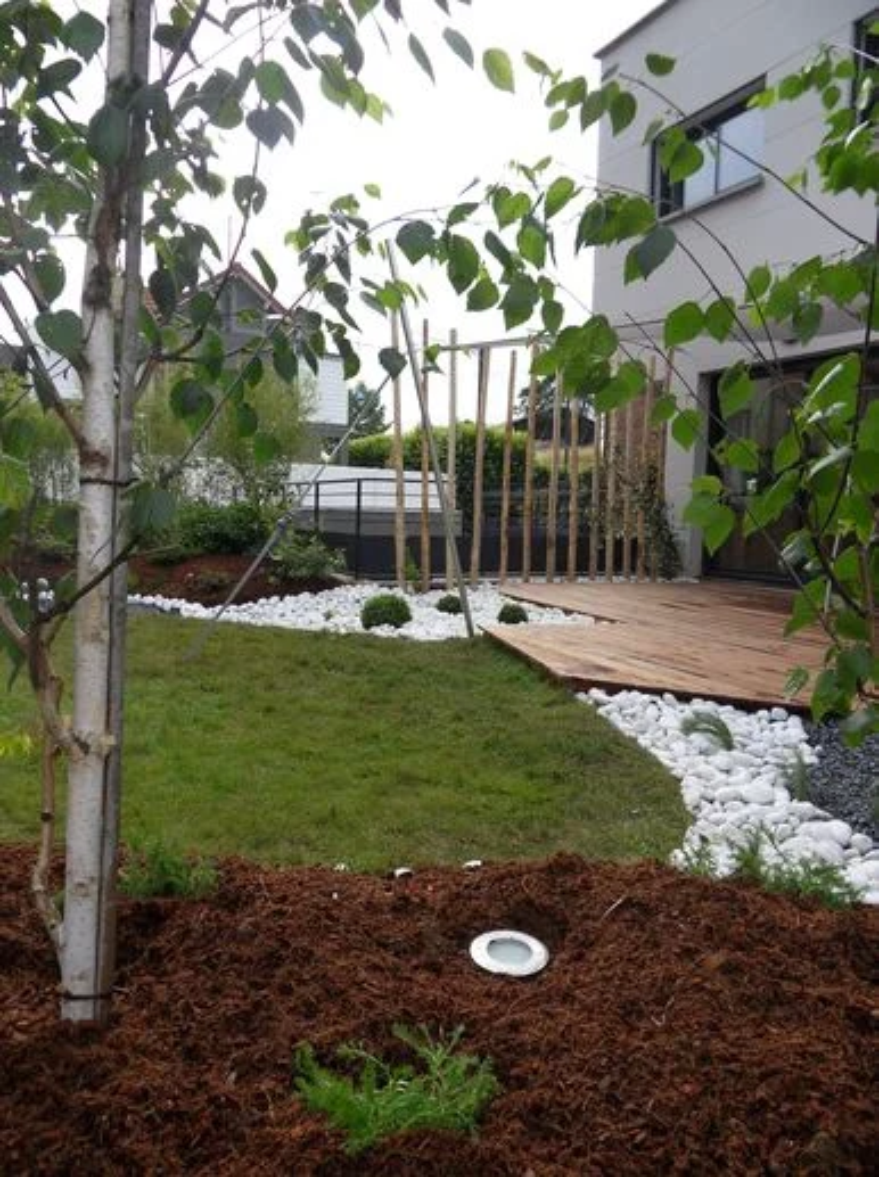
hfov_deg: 56.7
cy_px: 588
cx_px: 440
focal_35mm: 24
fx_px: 815
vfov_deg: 71.7
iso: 80
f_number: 7.5
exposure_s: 1/90
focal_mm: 4.2
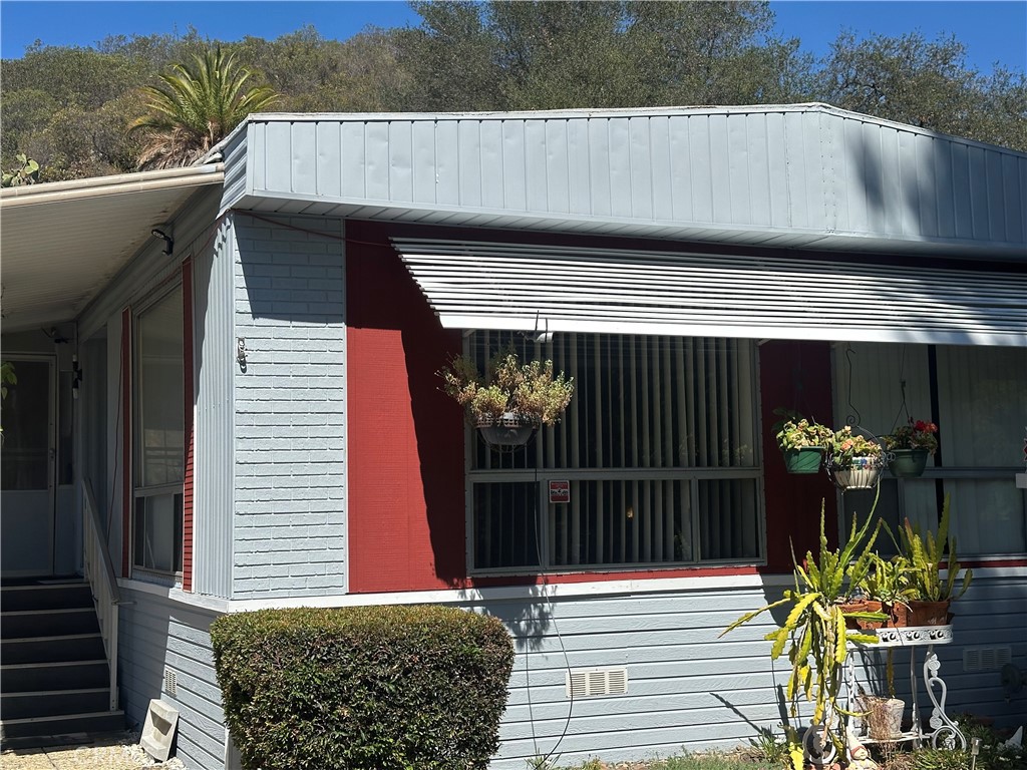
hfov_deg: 39.7
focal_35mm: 48
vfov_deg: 30.3
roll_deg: +1.1
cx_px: 514
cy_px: 385
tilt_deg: +5.3
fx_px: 1424
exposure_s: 1/5882
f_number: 1.78
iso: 64
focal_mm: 6.86
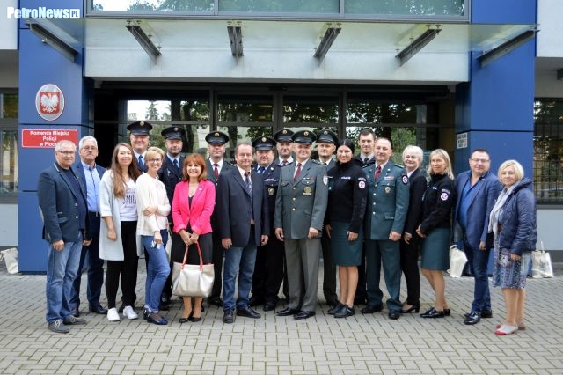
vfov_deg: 29.8
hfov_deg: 43.6
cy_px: 188
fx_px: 703
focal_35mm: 45
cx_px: 282
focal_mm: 30
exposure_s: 1/60
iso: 400
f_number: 4.5
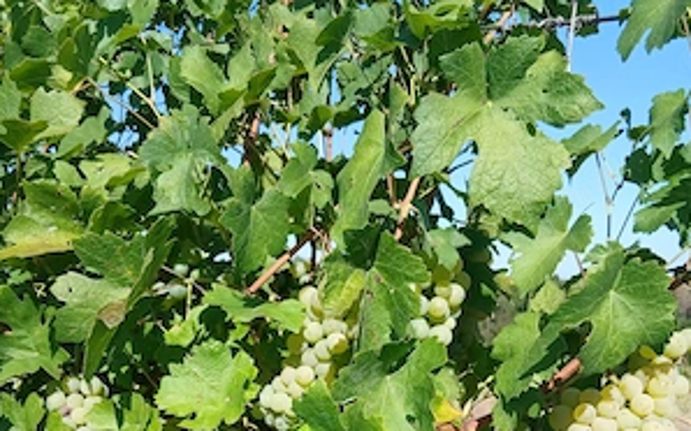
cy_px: 403
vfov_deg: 32.4
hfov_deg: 52.8
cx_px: 346
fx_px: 697
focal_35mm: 37
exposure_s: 1/318
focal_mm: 3.98
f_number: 1.8
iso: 20
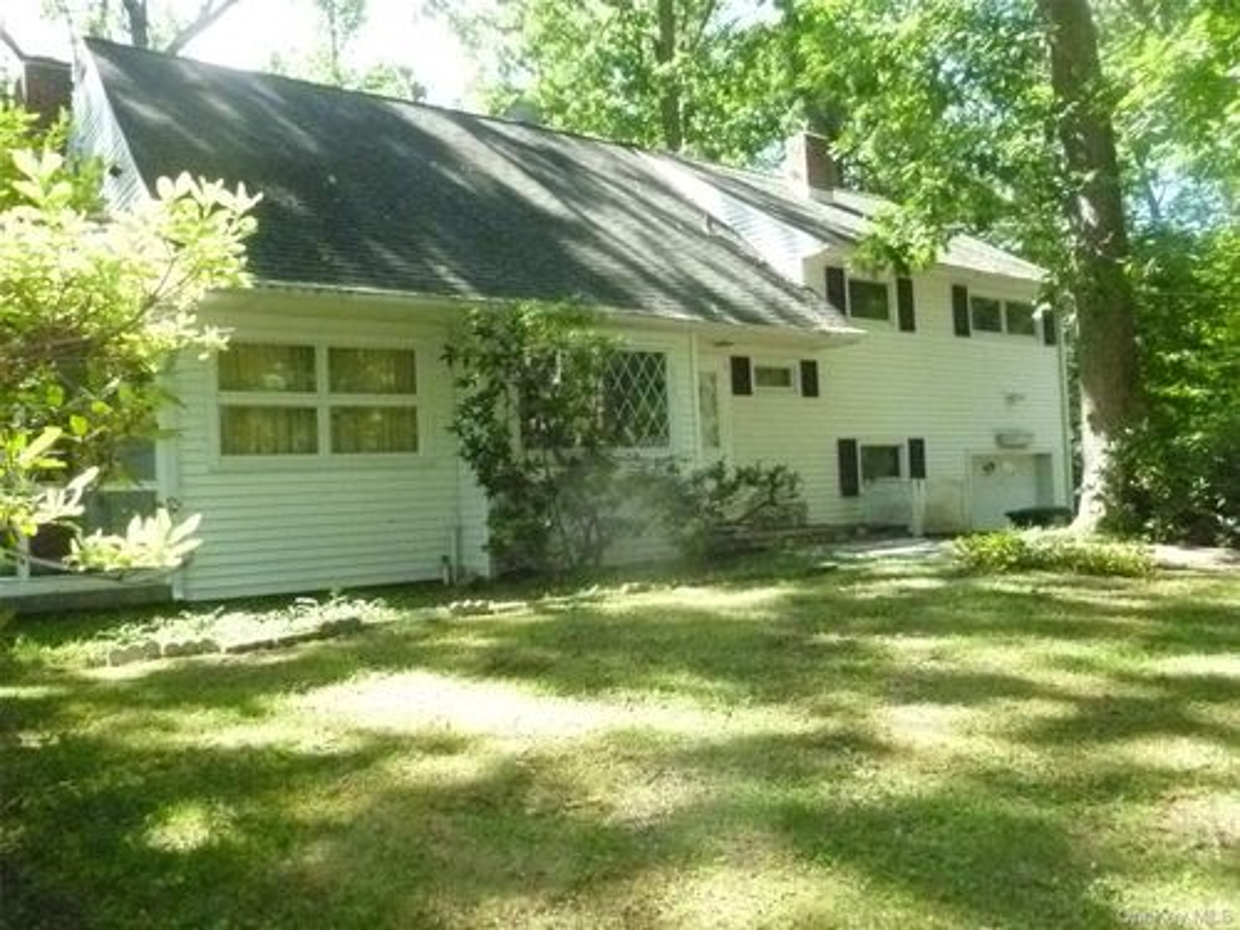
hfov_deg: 63.4
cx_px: 620
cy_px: 465
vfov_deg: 49.7
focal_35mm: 28
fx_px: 1003
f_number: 3.3
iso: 1600
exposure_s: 1/1000
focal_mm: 5
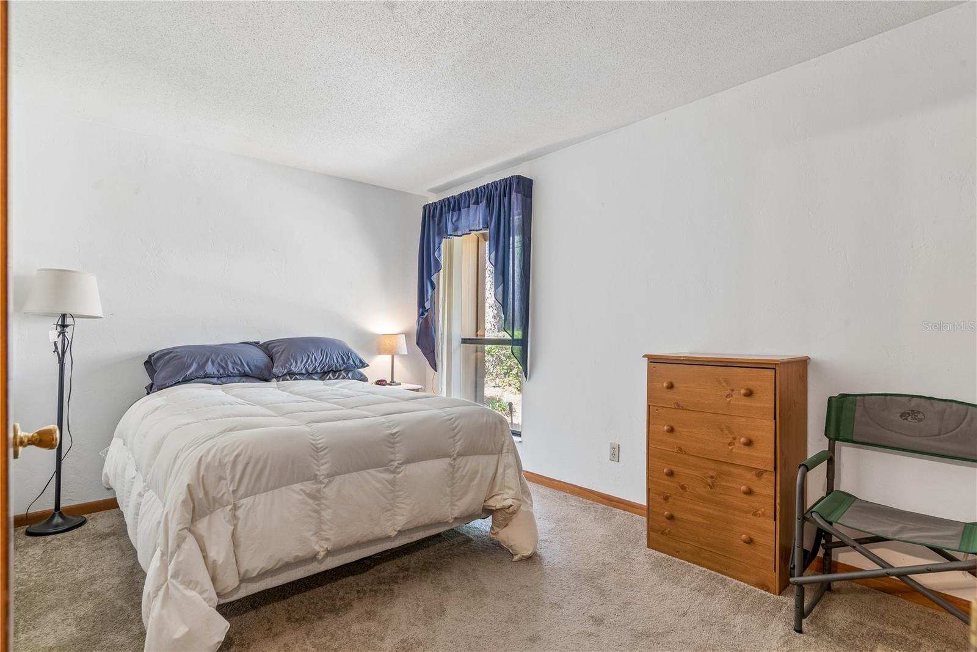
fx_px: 489
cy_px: 326
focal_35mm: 18
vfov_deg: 67.4
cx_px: 488
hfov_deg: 90.0
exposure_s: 1/3.33
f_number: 10
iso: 320
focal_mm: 18
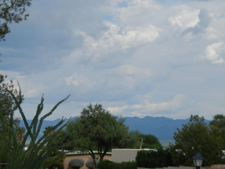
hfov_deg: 18.7
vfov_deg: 14.1
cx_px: 112
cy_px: 84
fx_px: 682
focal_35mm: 105
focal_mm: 18.7
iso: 125
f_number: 4.5
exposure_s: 1/1000
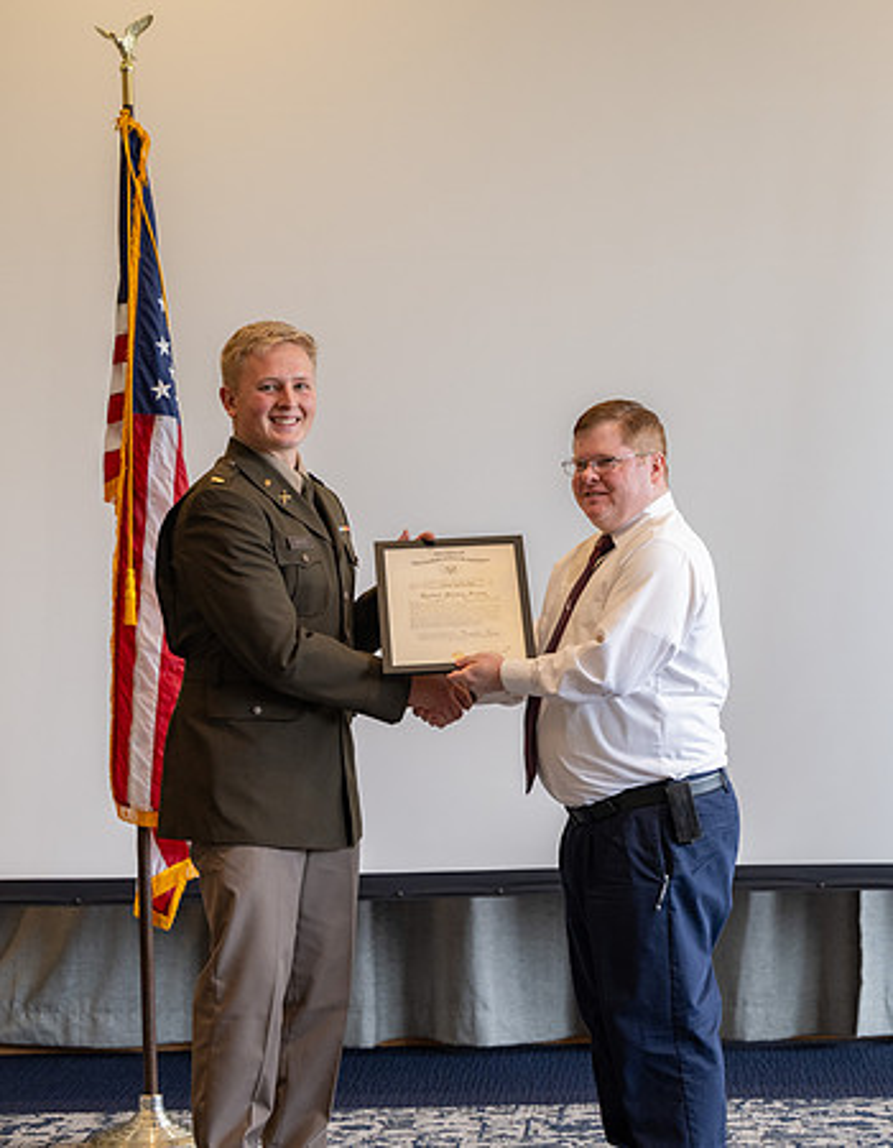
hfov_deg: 14.9
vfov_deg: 19.2
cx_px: 682
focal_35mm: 101
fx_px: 3388
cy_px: 578
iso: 500
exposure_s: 1/200
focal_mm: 70
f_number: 2.8
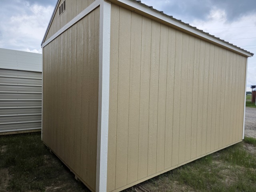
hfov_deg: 73.9
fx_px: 170
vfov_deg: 58.9
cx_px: 128
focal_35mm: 23
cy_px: 96
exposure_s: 1/2993
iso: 80
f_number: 1.7
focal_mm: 6.3
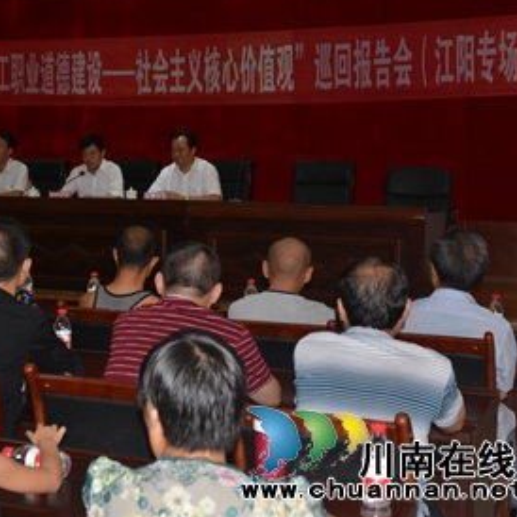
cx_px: 119
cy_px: 225
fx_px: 1098
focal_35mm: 65
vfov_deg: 26.5
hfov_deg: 26.1
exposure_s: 1/60
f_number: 3.5
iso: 100
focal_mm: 28
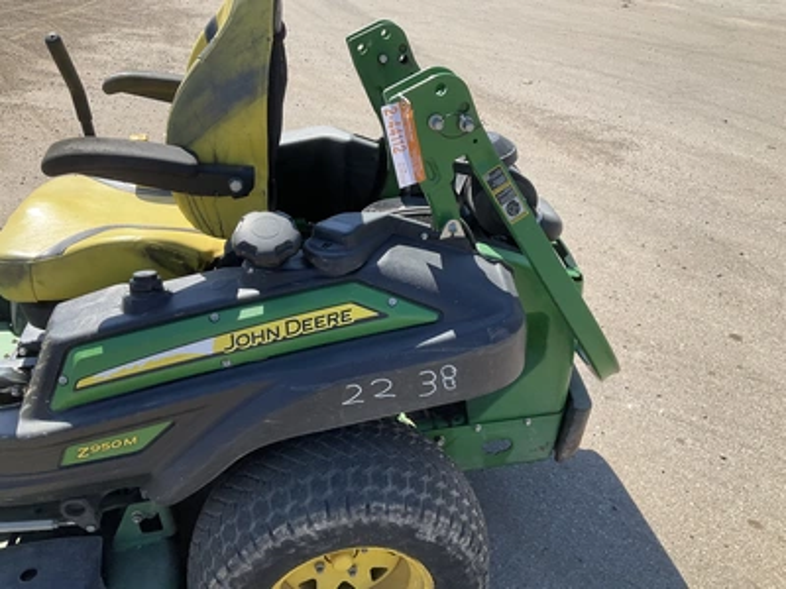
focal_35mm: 29
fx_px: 658
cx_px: 393
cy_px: 294
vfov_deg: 48.2
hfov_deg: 61.7
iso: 25
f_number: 1.8
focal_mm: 3
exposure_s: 1/855
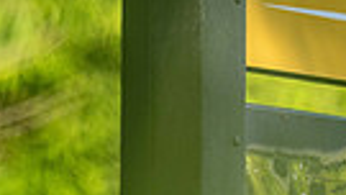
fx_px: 12351
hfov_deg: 1.6
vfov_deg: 0.9
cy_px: -24
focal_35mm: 1346
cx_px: 689
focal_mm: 300
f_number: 4
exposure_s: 1/1250
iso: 400
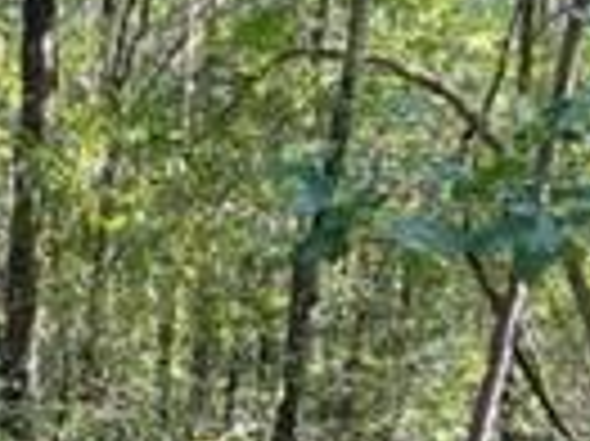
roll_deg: +1.4
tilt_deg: -8.1
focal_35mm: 127
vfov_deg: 10.9
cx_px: -279
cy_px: 792
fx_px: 2163
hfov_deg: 14.5
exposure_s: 1/121
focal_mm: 5.7
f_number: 1.5
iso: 125
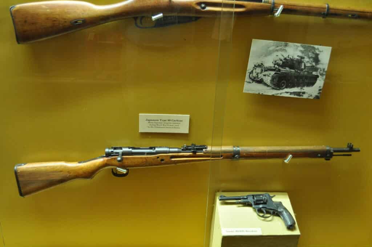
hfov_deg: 53.2
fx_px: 372
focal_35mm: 36
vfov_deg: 36.8
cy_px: 124
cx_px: 186
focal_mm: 24
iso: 800
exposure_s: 1/13
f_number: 4
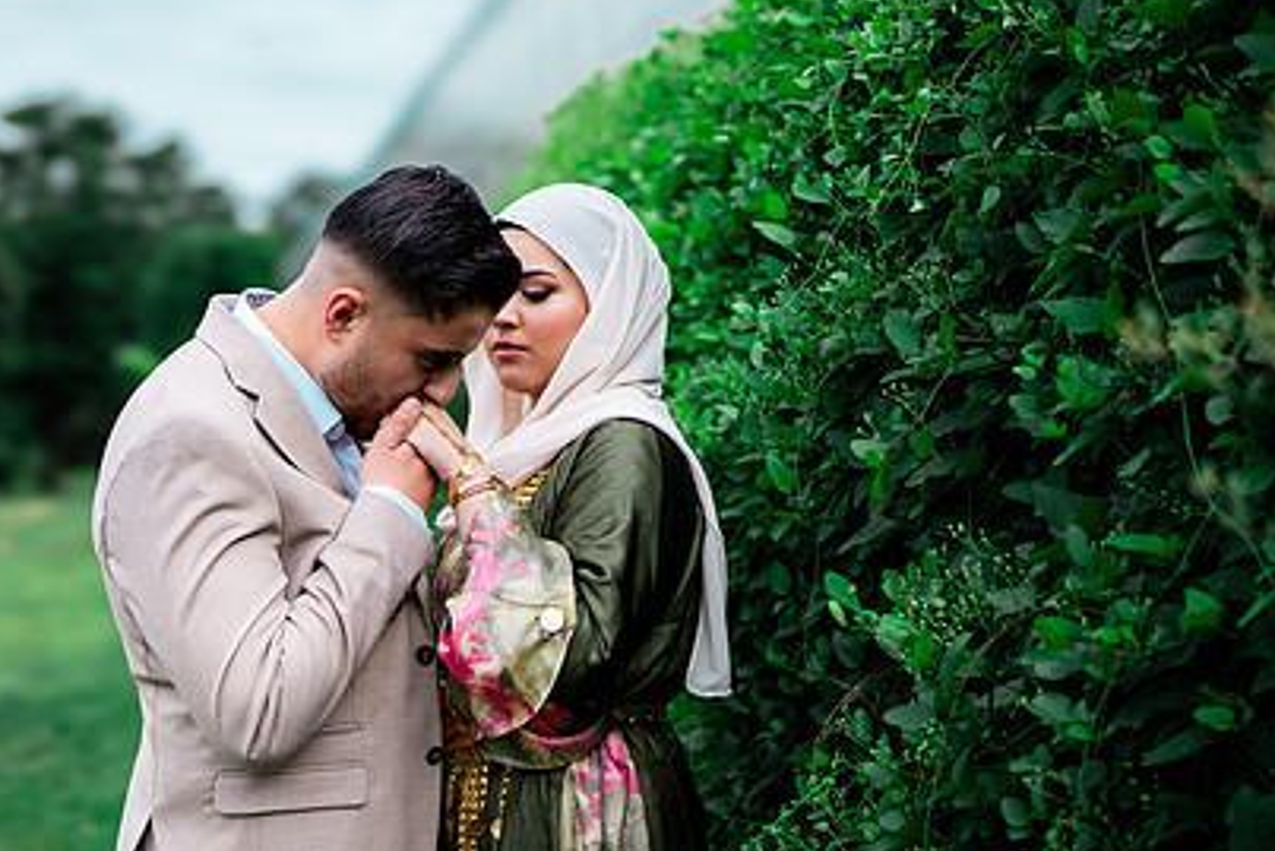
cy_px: 470
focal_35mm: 54
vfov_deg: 25.1
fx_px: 1913
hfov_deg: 36.5
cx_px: 430
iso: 200
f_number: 1.3
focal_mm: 35
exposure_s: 1/8000
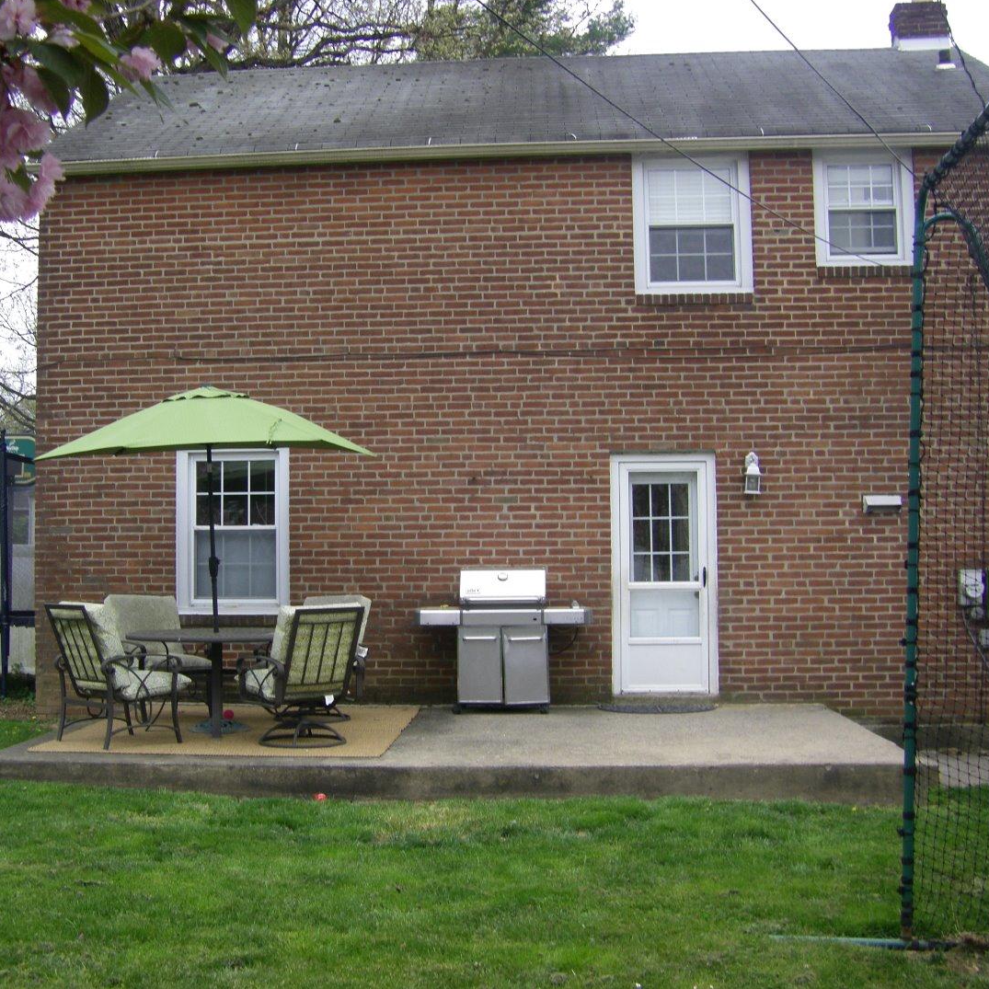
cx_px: 410
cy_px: 493
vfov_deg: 37.6
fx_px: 1455
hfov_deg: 37.4
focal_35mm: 45
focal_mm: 6.3
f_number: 3.5
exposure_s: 1/100
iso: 64
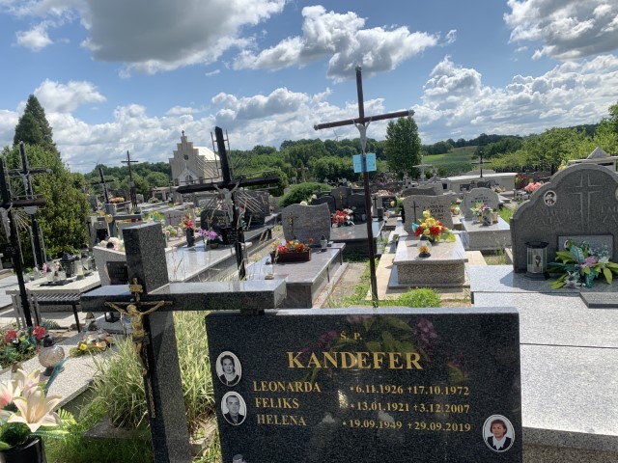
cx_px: 309
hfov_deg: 67.3
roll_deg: +5.1
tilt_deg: -8.4
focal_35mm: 26
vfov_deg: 53.1
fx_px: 464
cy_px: 232
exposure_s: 1/2611
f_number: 1.8
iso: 25
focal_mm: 4.25
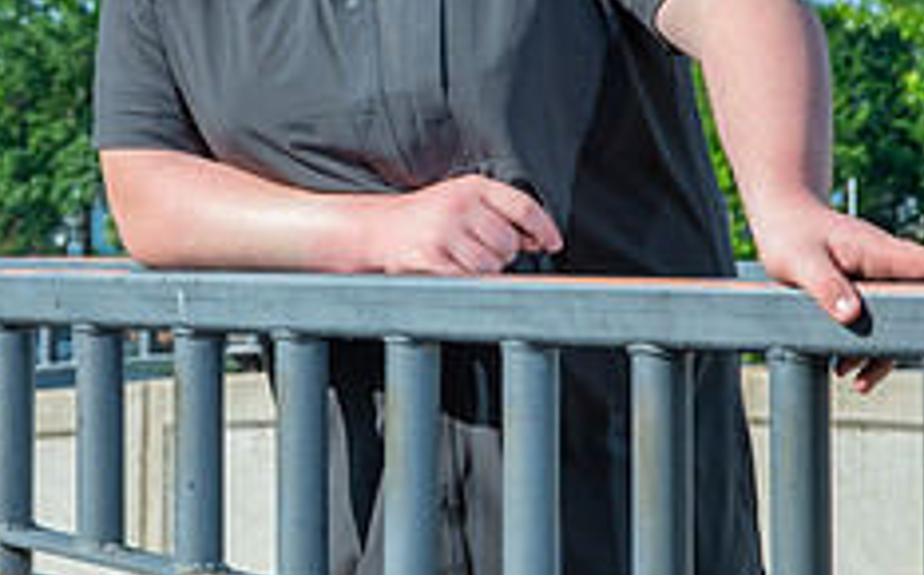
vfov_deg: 9.5
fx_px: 3471
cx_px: 345
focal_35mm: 138
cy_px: 218
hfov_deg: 15.1
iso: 320
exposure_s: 1/320
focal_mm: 70
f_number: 11
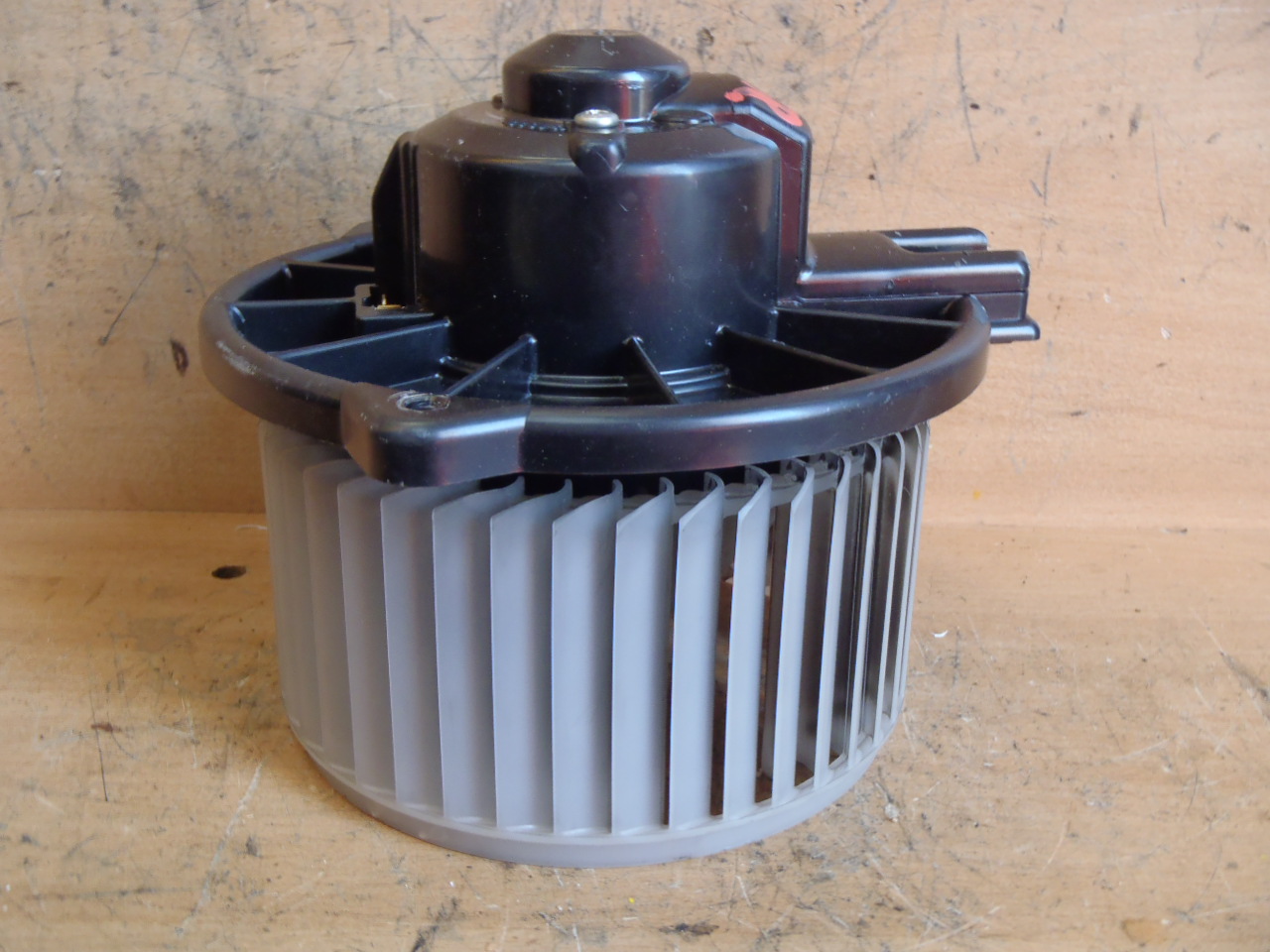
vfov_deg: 37.7
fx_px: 1394
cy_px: 476
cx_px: 635
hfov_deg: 49.0
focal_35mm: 38
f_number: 4.6
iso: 200
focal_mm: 6.83
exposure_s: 1/10
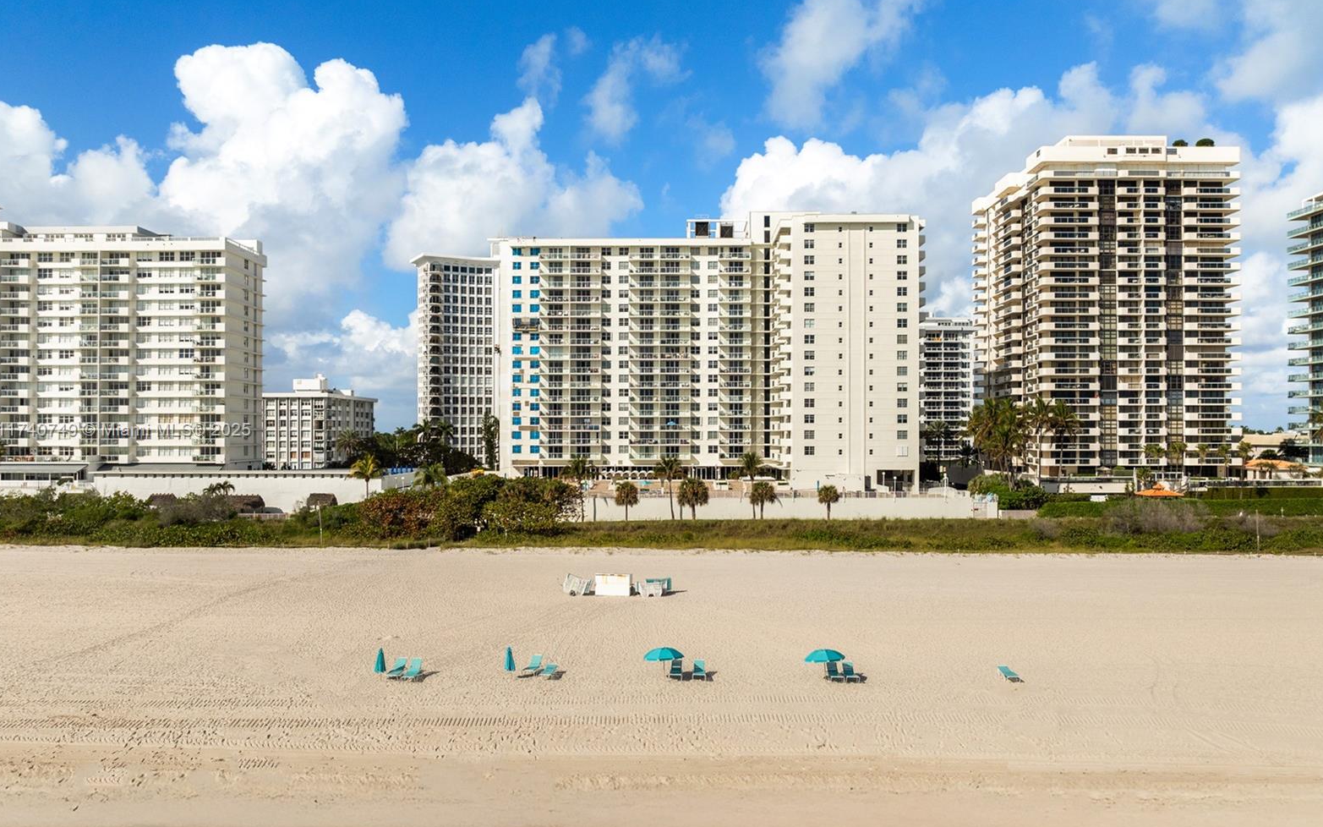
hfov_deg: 70.4
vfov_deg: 47.6
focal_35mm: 26
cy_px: 431
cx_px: 657
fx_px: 937
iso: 110
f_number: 2.8
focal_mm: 12.29
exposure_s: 1/400
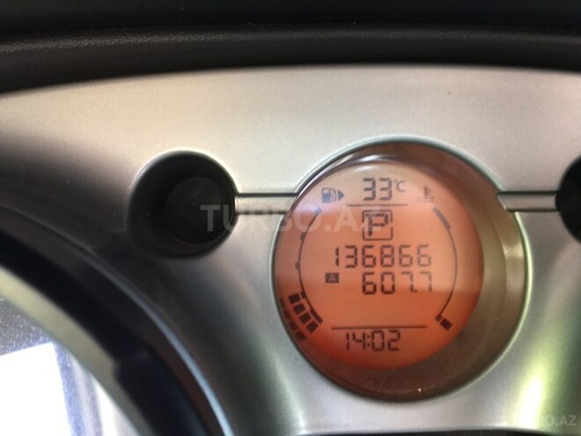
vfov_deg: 48.2
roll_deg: -2.3
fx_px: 487
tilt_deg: -23.4
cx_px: 290
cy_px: 218
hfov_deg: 61.7
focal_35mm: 29
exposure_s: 1/33
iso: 160
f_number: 2.2
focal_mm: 4.15
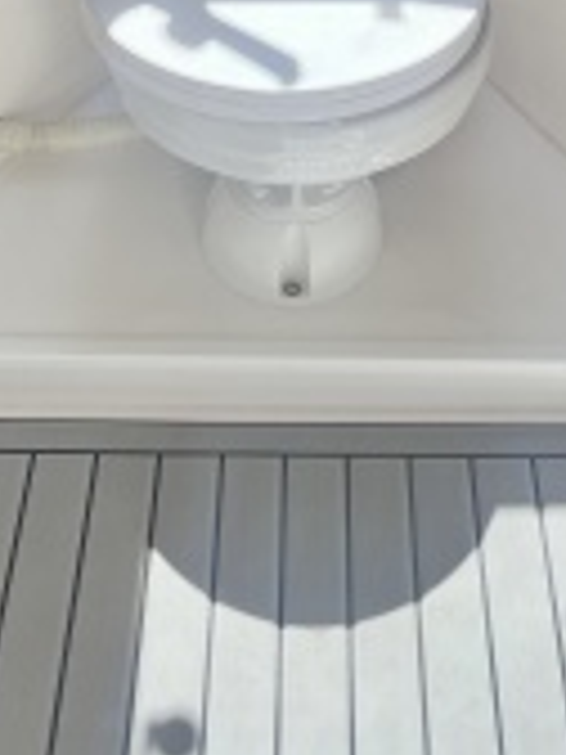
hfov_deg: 23.6
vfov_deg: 28.9
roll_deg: -2.8
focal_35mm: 62
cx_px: 337
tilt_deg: -33.7
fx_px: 1352
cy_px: -27
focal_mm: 5.1
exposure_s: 1/777
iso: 50
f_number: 1.6
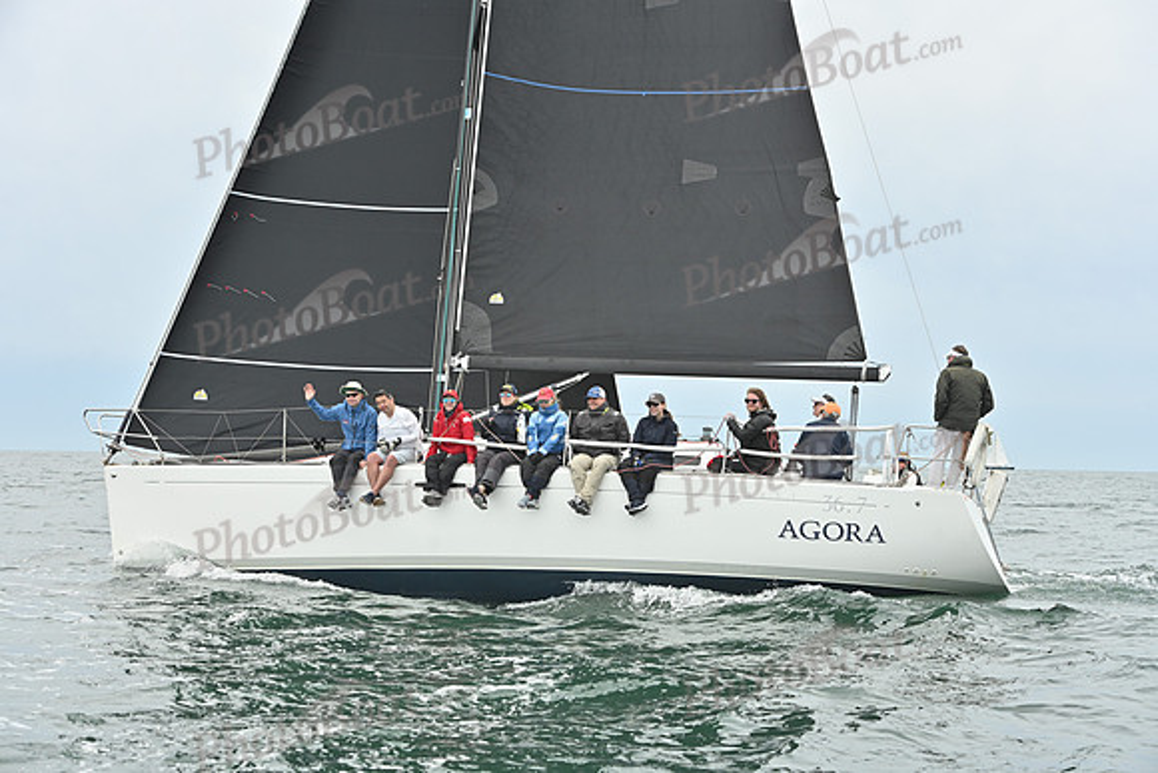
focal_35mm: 70
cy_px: 386
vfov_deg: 19.5
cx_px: 579
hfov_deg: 28.8
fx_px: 2252
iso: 320
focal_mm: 70
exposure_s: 1/1000
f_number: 7.1
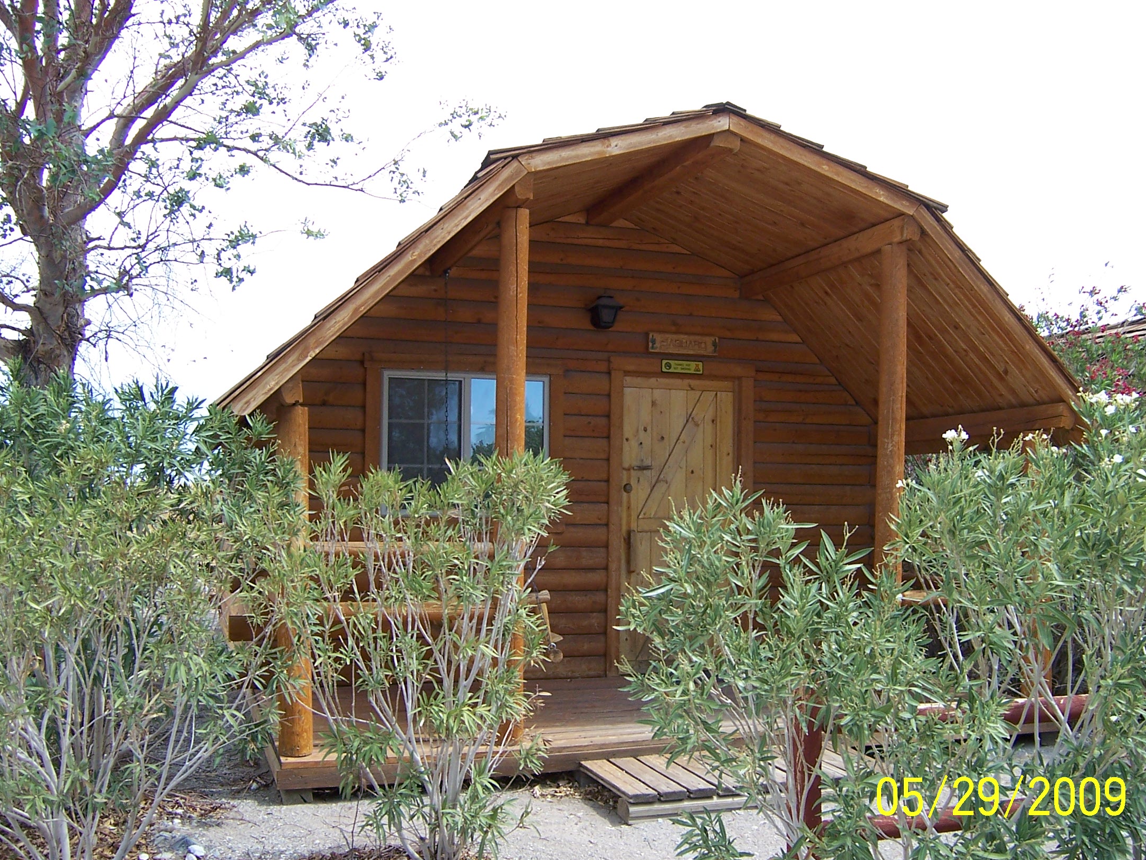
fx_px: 1159
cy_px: 454
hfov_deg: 52.6
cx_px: 588
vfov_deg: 40.7
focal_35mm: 35
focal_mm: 5.5
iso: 80
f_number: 3.4
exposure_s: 1/350
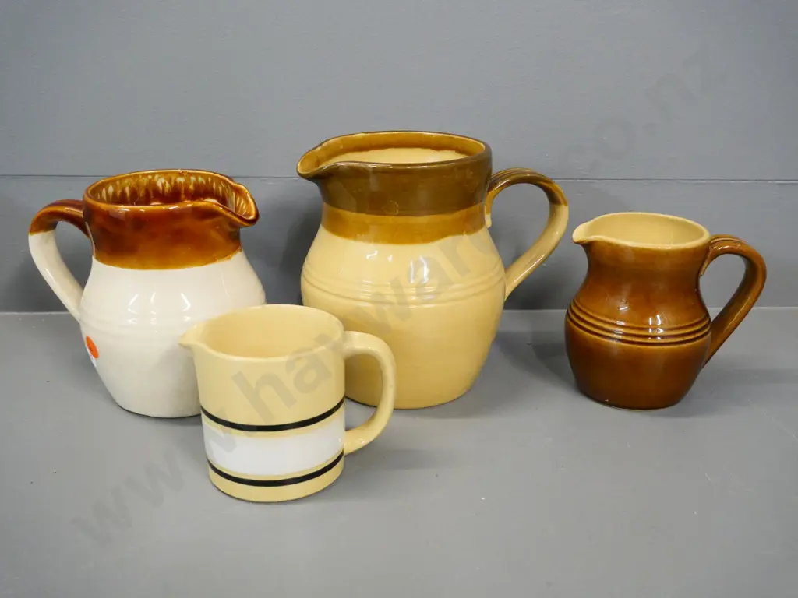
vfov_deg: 39.7
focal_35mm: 36
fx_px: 830
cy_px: 299
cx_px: 399
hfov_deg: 51.4
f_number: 5.6
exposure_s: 1/60
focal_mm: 18
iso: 3200
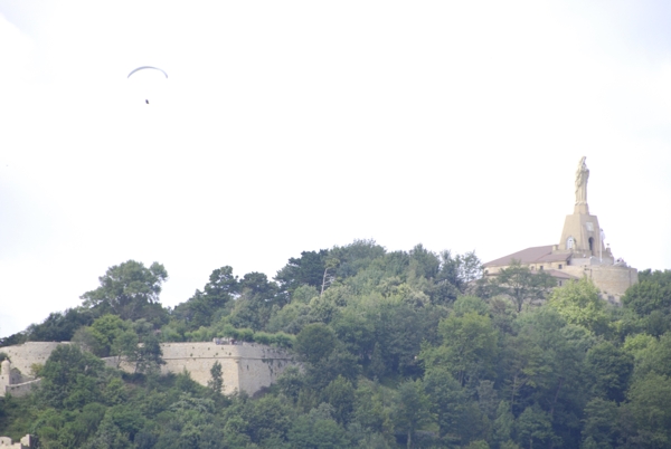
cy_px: 224
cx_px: 336
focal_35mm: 300
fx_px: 5600
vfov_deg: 4.6
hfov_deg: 6.9
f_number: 5.6
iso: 400
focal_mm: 200
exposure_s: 1/500
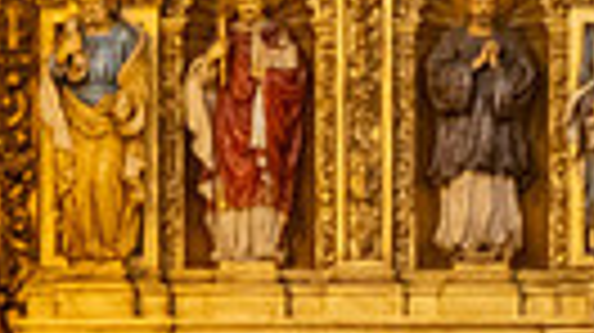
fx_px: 7381
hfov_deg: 4.6
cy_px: 862
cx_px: 850
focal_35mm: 469
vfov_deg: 2.6
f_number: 2.8
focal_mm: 102
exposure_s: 1/200
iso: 2000
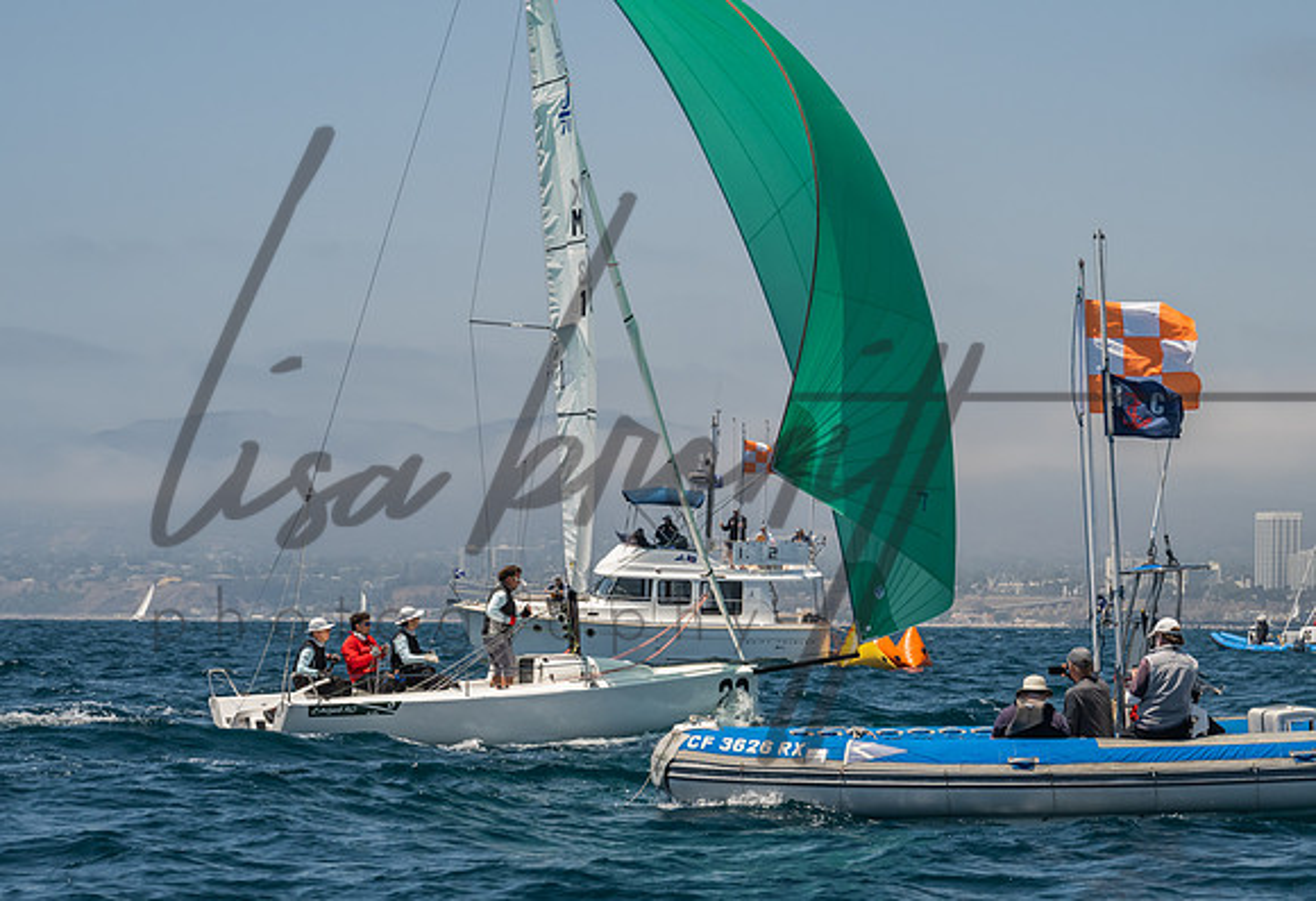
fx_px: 4658
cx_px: 750
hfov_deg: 16.1
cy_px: 393
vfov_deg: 11.0
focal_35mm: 126
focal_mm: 98
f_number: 9
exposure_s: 1/640
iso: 640
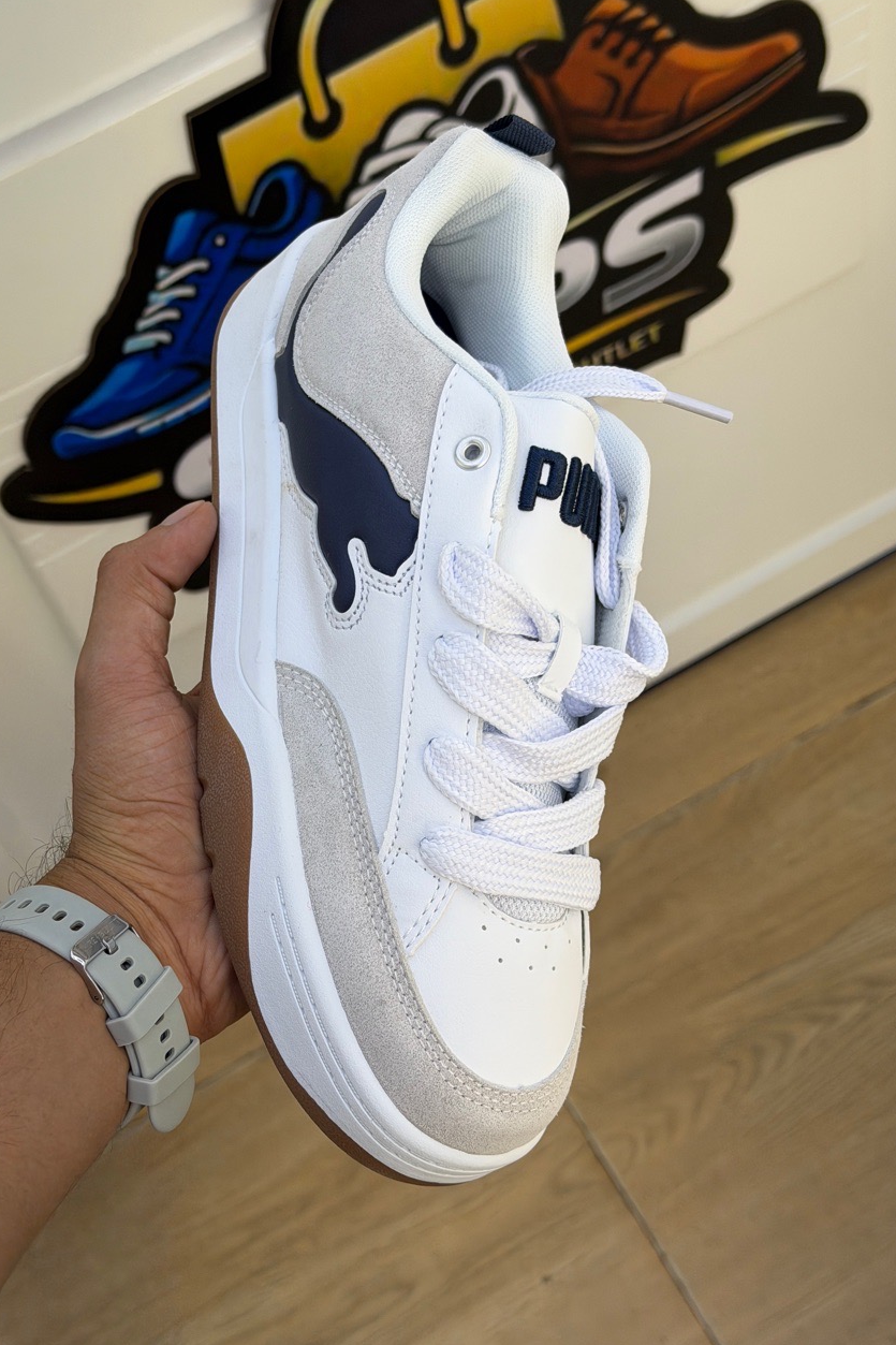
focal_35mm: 51
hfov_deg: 26.5
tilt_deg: -54.8
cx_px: 397
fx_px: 1904
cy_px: 660
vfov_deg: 38.9
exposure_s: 1/131
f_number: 1.78
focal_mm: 6.76
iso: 50
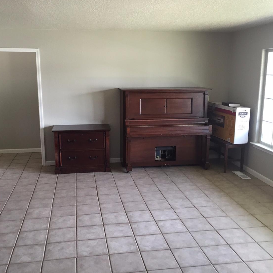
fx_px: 312
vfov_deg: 47.2
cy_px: 136
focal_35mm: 35
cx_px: 126
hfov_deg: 47.2
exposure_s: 1/30
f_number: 2.2
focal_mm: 4.15
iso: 100
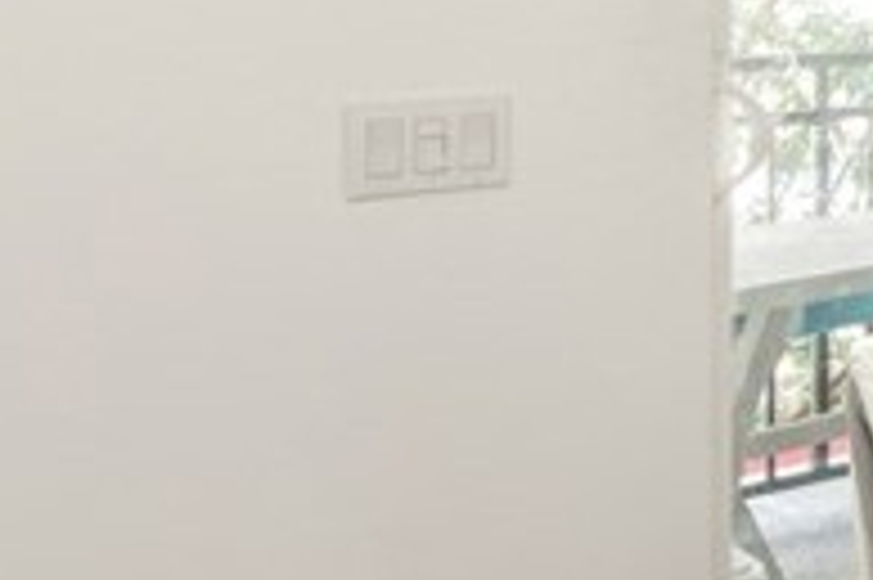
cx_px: 1786
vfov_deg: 17.1
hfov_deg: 17.9
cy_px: -218
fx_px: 1793
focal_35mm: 74
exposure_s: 1/125
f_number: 5.6
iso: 560
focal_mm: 14
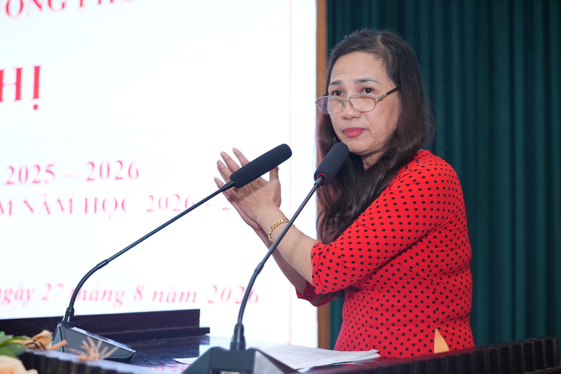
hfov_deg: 45.4
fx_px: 670
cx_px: 280
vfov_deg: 31.2
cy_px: 187
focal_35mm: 43
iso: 1600
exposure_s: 1/125
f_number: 4
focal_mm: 43
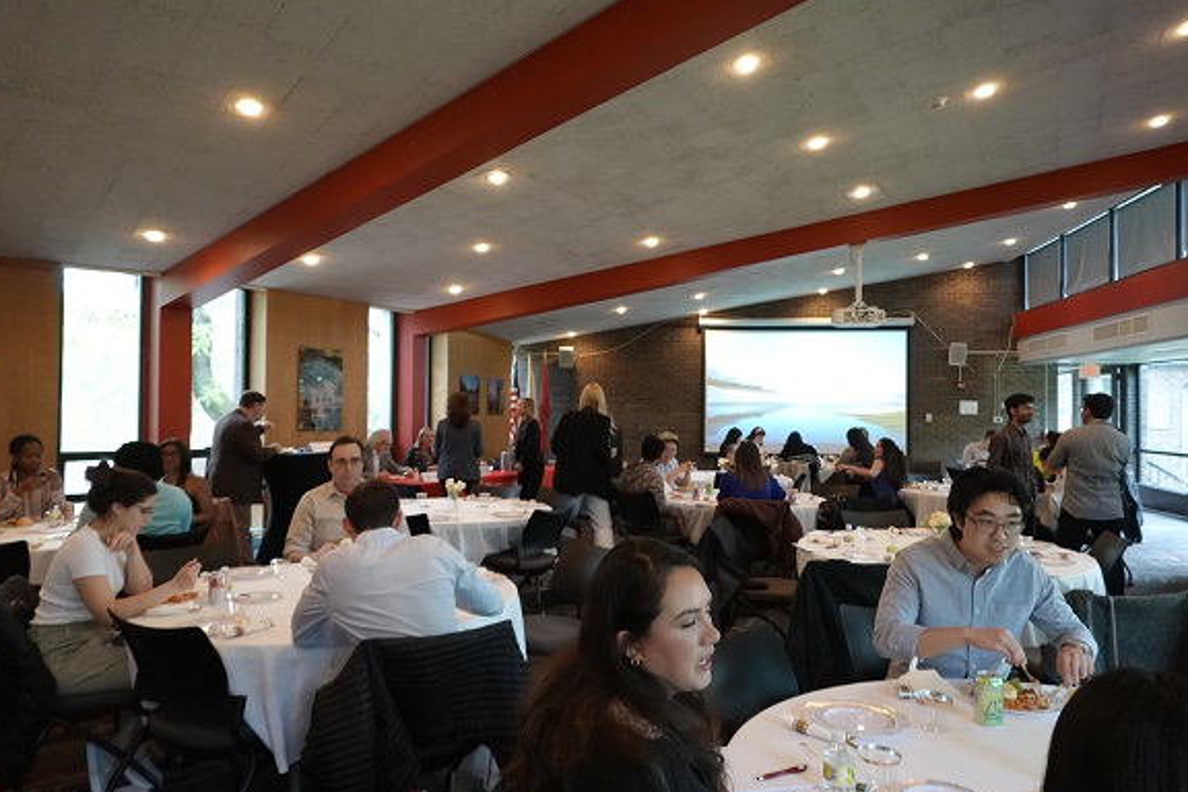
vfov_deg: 51.3
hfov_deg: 71.5
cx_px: 592
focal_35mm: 25
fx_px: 825
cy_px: 392
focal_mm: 9
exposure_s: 1/100
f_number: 2.8
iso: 2000
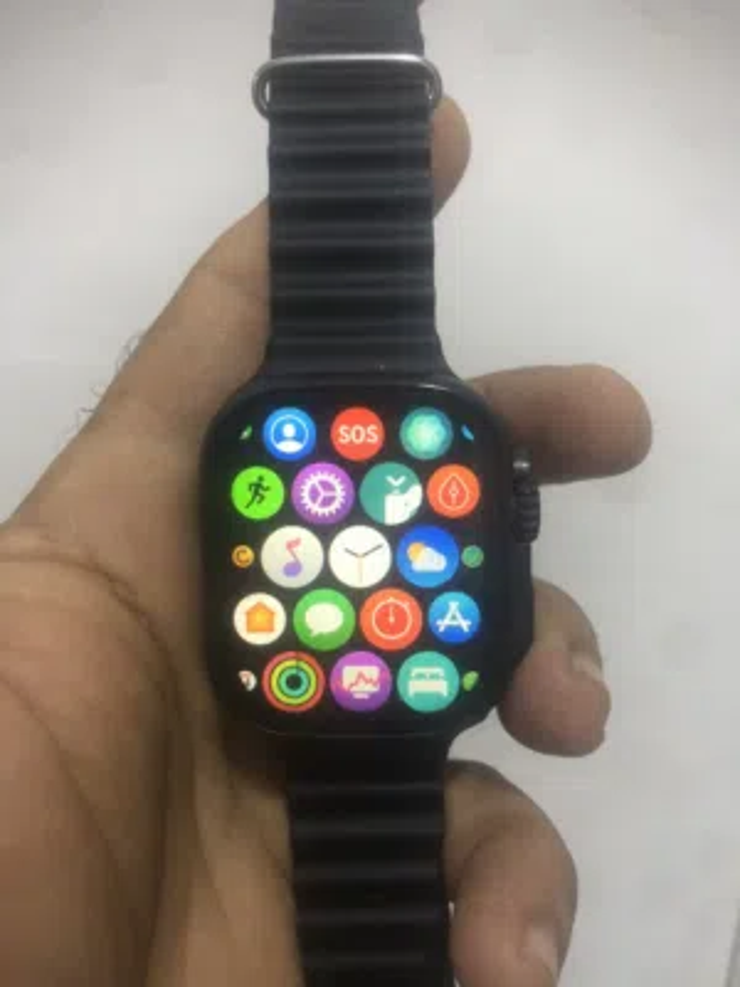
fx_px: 798
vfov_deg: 63.4
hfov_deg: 49.7
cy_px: 494
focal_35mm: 28
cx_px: 370
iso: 40
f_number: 1.8
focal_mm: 4
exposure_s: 1/17
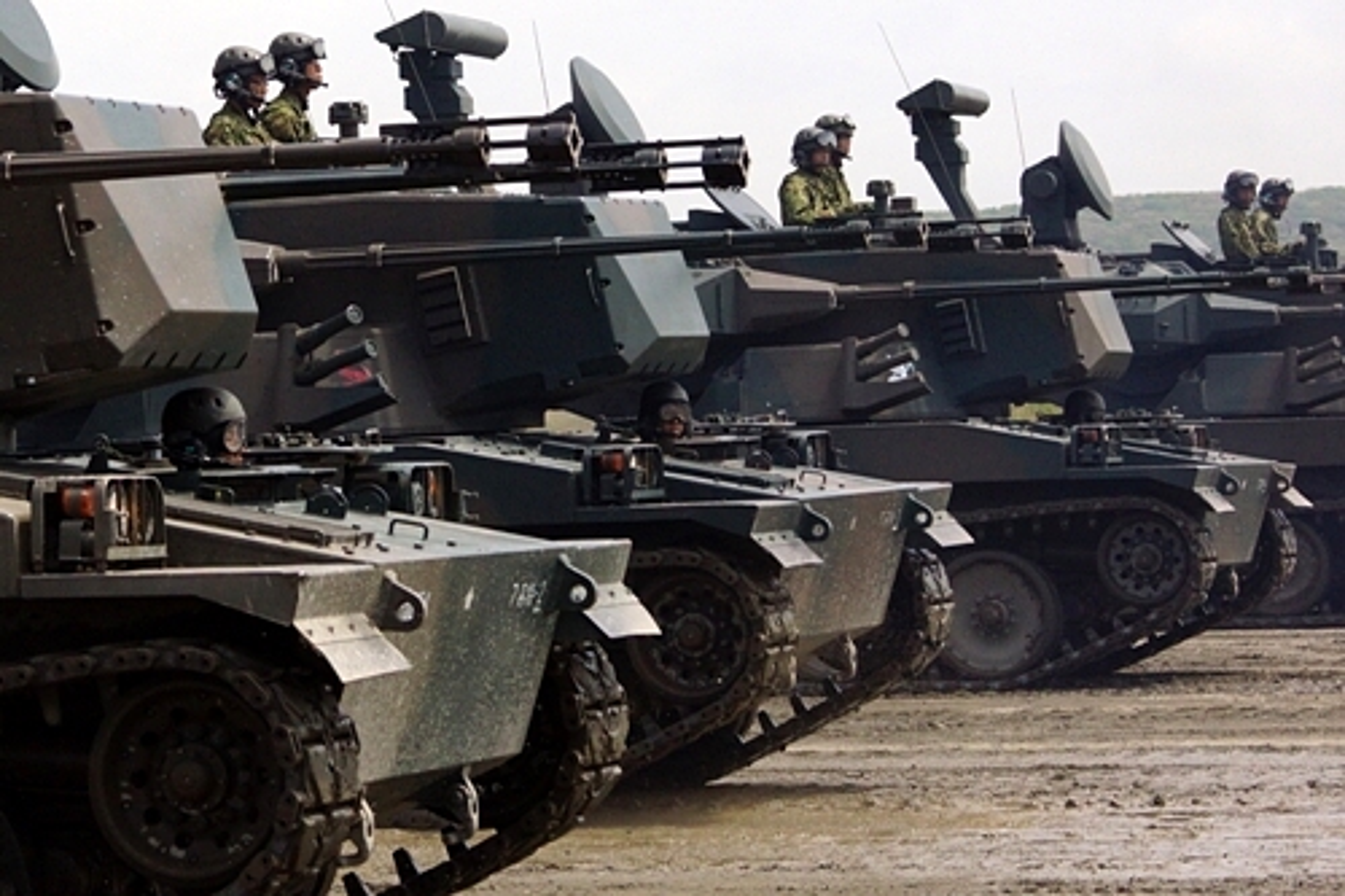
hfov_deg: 19.5
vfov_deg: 13.0
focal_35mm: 105
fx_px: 3921
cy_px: 448
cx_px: 672
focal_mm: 70
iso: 800
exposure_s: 1/2500
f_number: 8
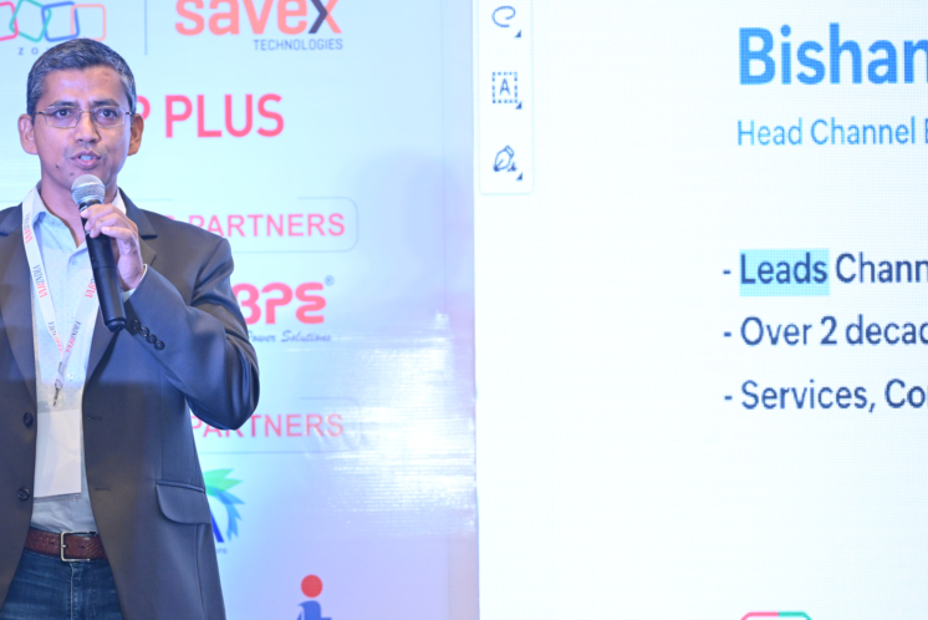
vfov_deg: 10.2
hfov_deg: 15.3
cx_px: 394
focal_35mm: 134
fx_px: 3455
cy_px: 289
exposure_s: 1/160
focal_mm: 100
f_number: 4
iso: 1600
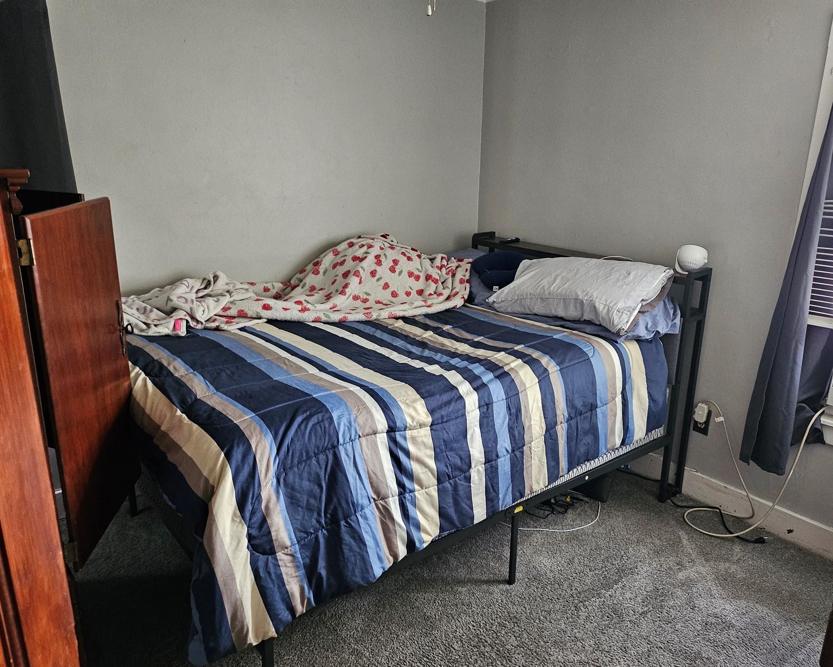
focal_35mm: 26
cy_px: 346
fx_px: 641
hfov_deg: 65.9
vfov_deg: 54.9
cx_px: 447
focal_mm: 5
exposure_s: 1/30
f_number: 1.8
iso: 500
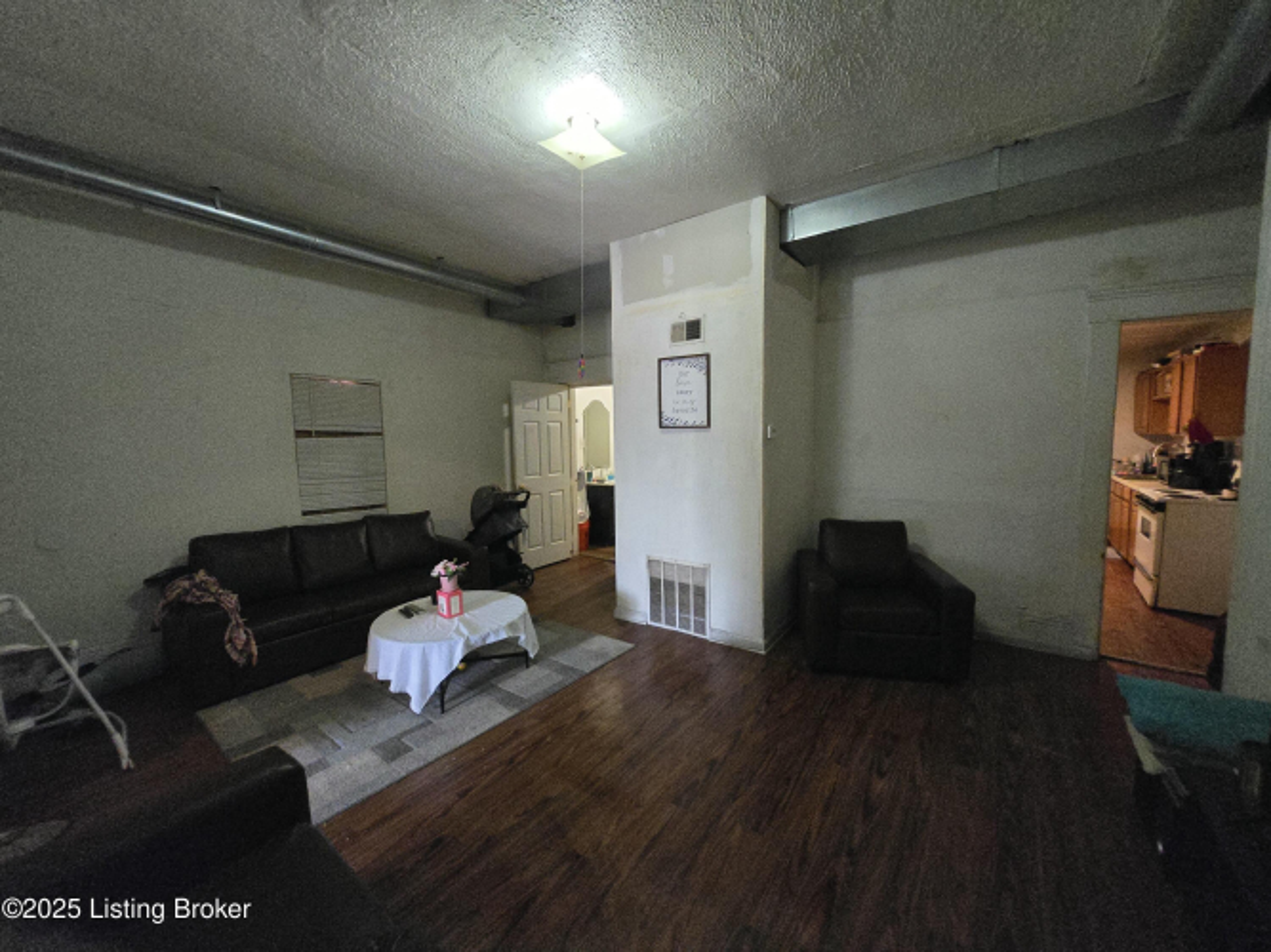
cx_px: 636
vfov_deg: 89.9
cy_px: 476
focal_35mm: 13
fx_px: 477
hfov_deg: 106.2
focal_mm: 1.7
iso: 1250
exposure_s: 1/60
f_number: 2.2
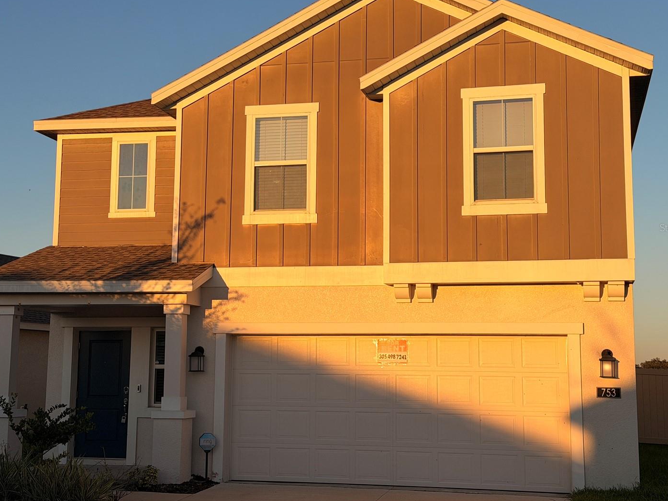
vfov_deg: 26.5
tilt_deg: +8.0
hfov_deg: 34.9
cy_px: 227
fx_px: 1061
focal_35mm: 55
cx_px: 322
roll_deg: -0.6
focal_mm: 6.76
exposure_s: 1/2762
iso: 64
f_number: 1.78
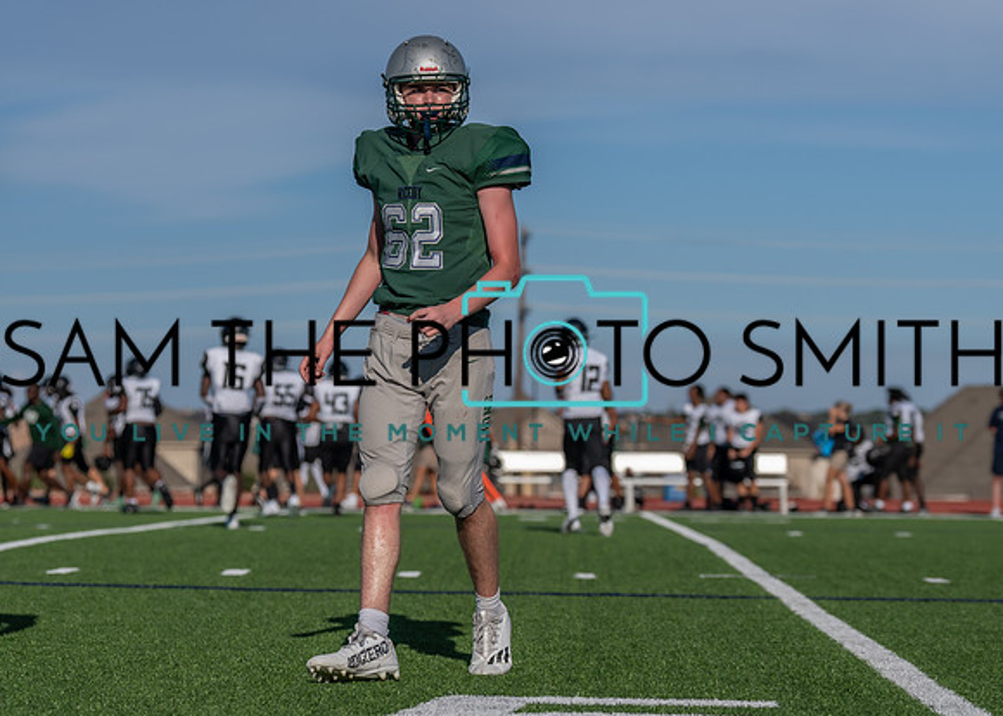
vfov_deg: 10.9
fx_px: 3737
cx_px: 437
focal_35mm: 131
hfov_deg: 15.3
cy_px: 334
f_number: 3.5
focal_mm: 97
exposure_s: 1/2500
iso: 100
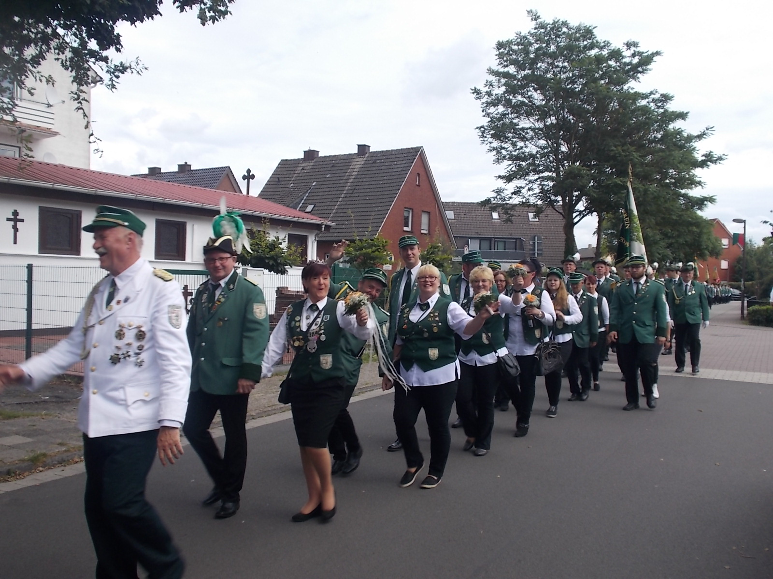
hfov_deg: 54.0
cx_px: 386
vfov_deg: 41.8
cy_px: 290
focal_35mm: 34
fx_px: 759
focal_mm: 6
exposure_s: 1/125
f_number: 9.2
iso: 80
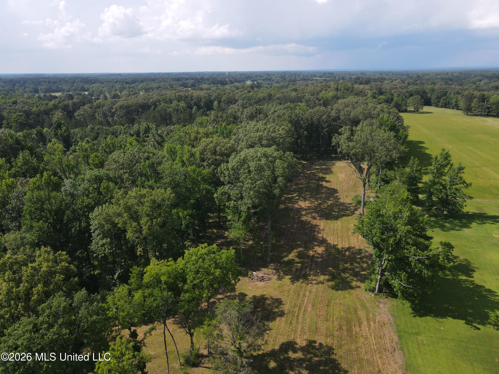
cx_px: 250
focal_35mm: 24
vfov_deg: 56.8
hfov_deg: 71.6
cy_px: 187
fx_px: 346
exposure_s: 1/640
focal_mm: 4.5
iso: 100
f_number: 2.8
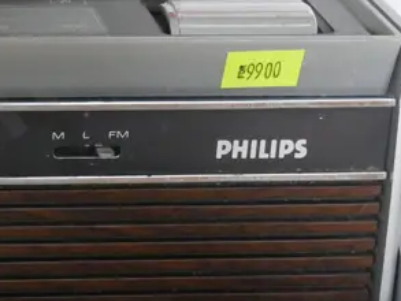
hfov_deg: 12.7
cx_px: -203
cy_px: 262
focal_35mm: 147
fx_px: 1704
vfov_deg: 10.1
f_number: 4.6
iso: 3200
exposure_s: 1/50
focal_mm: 21
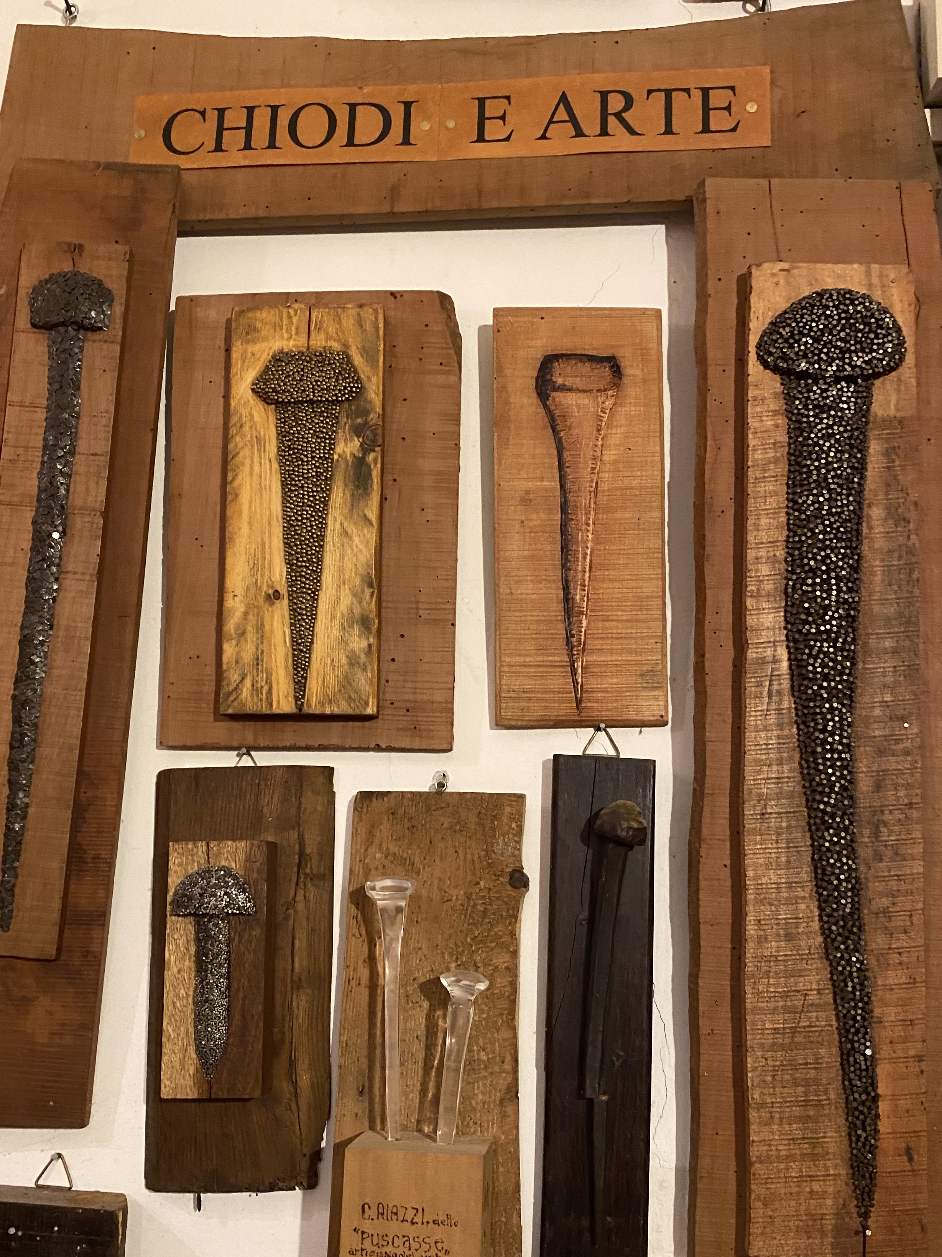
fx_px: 1161
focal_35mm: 32
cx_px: 445
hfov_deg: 44.1
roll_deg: -0.6
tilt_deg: +9.9
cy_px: 709
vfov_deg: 56.6
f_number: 1.8
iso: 500
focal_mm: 4.25
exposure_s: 1/25
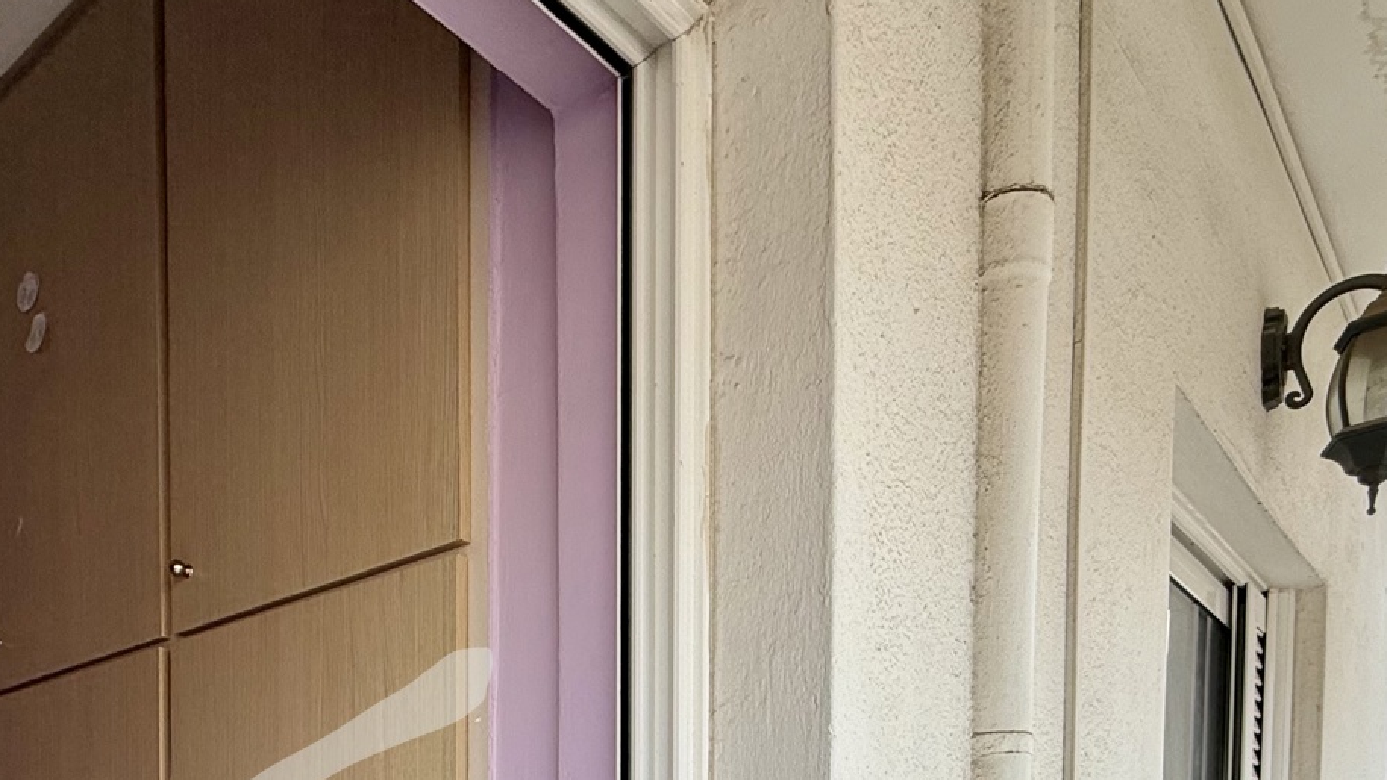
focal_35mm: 32
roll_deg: +0.0
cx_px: 493
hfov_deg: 59.9
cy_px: 1003
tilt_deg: -2.6
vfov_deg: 29.7
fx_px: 1177
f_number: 2.2
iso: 50
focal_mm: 2.22
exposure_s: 1/151
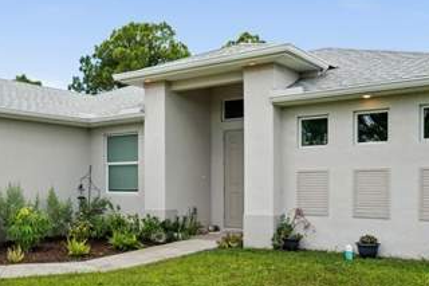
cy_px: 179
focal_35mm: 40
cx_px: 145
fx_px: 476
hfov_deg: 47.7
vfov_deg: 33.2
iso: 400
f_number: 9
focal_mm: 16
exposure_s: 1/125
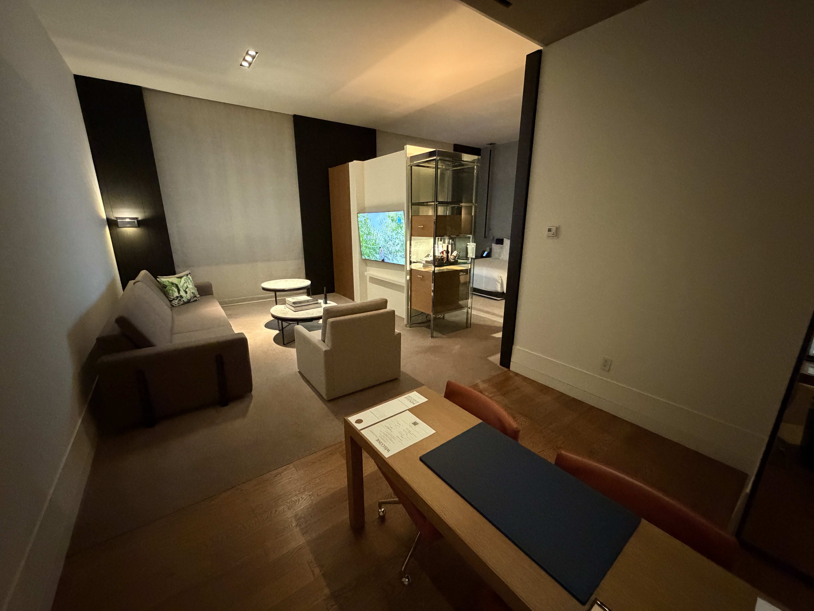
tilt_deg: -14.8
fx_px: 329
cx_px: 407
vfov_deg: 85.7
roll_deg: +0.2
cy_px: 306
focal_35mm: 14
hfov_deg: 102.1
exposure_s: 1/30
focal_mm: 2.22
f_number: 2.2
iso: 1250
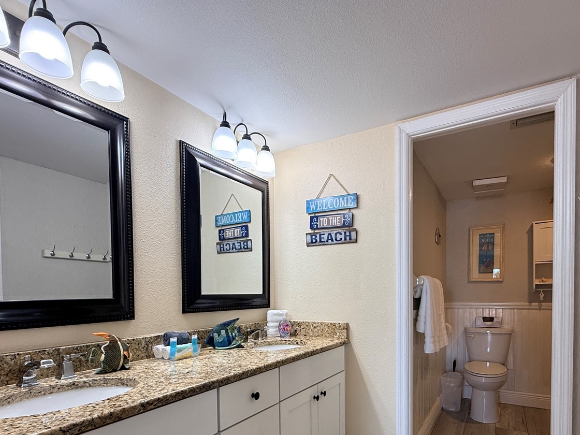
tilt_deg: -1.6
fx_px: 335
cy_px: 302
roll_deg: +0.0
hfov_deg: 81.5
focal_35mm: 20
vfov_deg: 63.7
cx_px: 322
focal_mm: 2.22
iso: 125
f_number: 2.2
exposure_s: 1/120
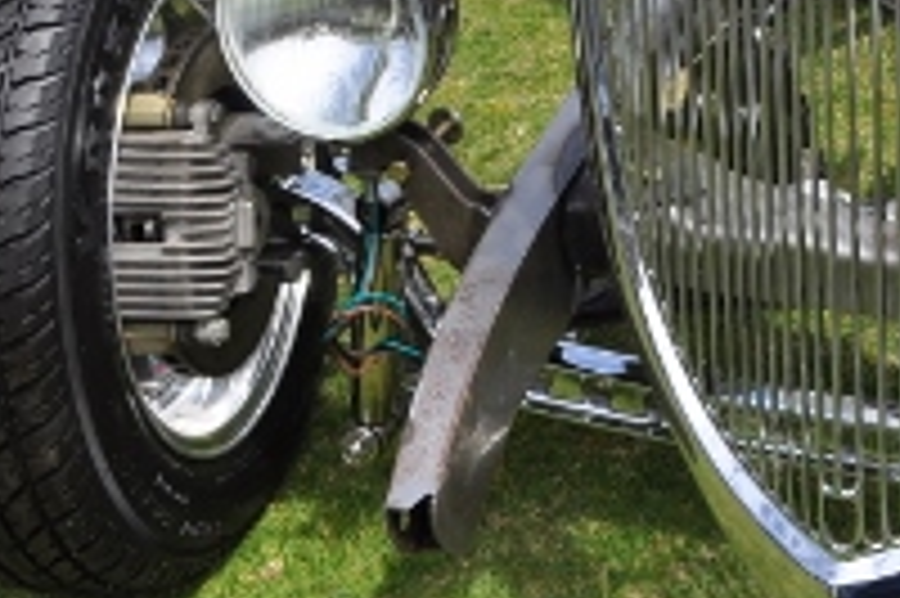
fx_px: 2398
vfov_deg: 13.4
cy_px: -317
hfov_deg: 19.8
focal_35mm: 96
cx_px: 1112
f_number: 13
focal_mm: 20
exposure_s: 1/640
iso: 500
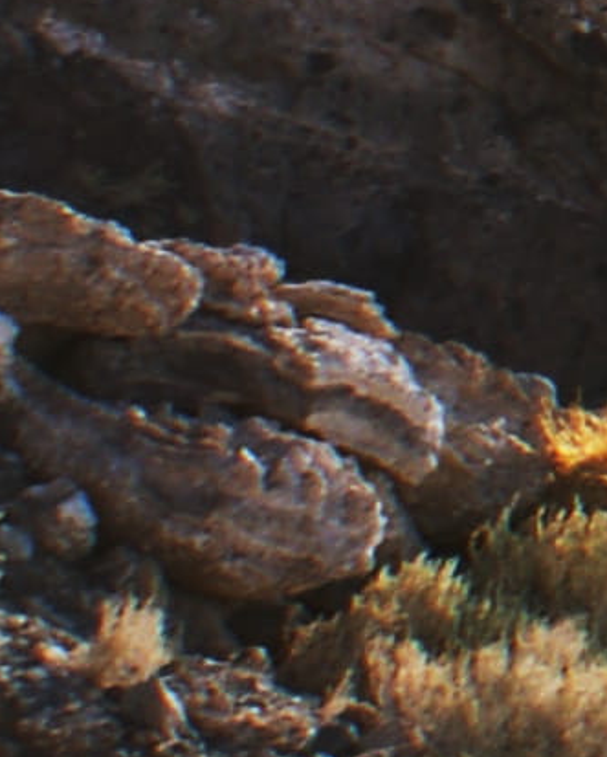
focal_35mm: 264
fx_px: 5922
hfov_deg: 5.3
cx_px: 2228
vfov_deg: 7.2
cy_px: -231
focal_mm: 20
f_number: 11
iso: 100
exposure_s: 1/125
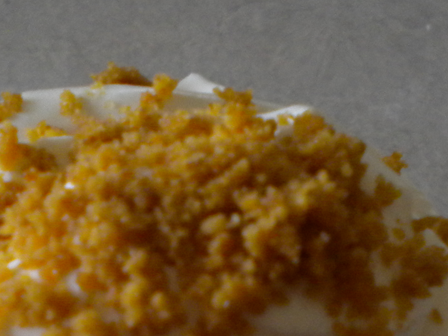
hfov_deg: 18.2
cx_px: 184
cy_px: 433
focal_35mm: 108
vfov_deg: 13.2
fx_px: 1398
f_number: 3.1
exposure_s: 1/60
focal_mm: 6.3
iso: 263
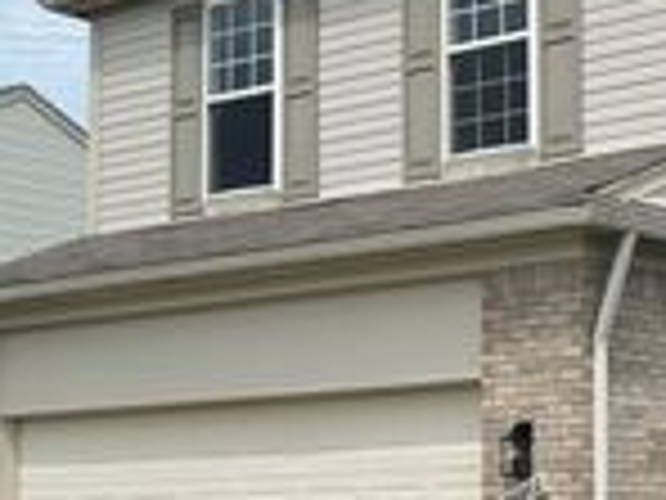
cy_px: 349
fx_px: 1885
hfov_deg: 19.4
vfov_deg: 15.1
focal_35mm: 98
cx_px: 688
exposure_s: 1/3484
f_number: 1.78
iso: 100
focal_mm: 6.86
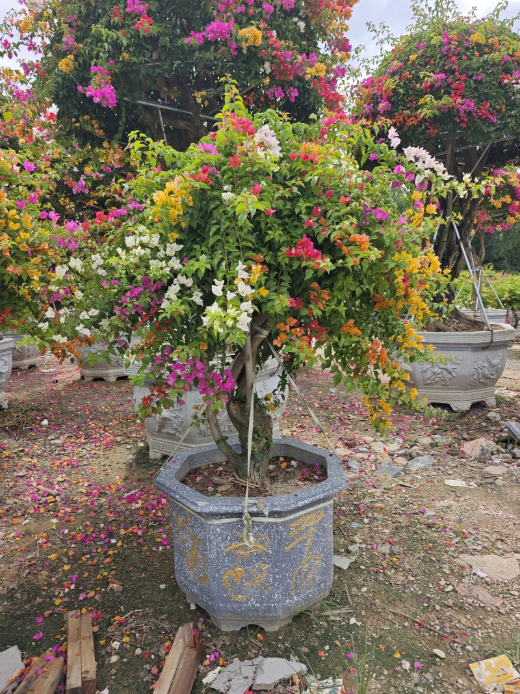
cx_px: 260
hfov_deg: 58.9
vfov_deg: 73.9
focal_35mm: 23
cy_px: 347
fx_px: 461
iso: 50
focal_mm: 6.55
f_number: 1.6
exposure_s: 1/2214
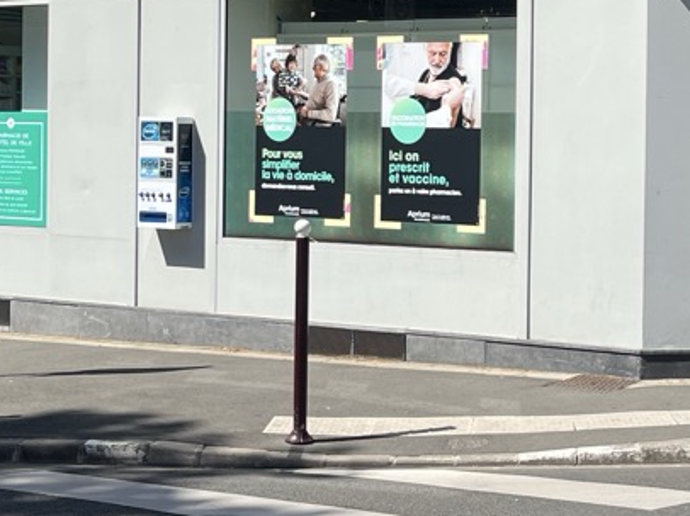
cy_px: 141
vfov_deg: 17.9
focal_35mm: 82
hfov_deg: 23.1
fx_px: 1634
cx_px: 656
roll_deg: -0.3
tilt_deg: +0.7
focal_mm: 5.1
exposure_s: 1/2688
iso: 50
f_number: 1.6
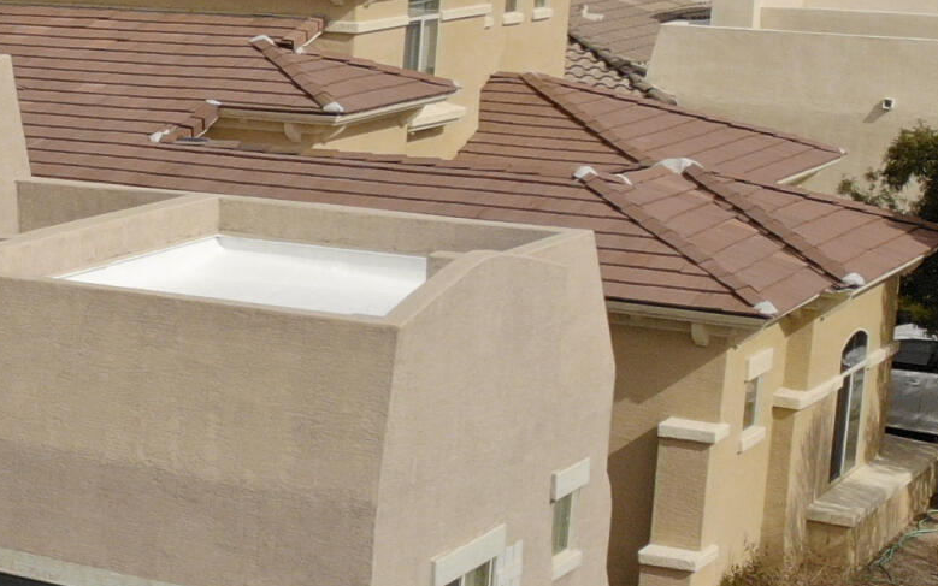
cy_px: 262
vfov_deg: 13.3
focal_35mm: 98
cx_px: -667
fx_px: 2505
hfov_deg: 17.7
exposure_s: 1/2300
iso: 100
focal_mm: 4.5
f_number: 2.8
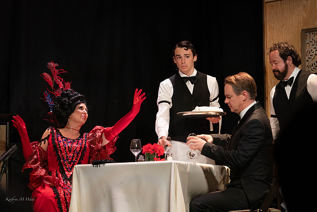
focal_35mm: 100
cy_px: 101
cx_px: 151
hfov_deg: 20.3
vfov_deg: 13.7
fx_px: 883
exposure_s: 1/200
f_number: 5.6
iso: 2500
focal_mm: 96
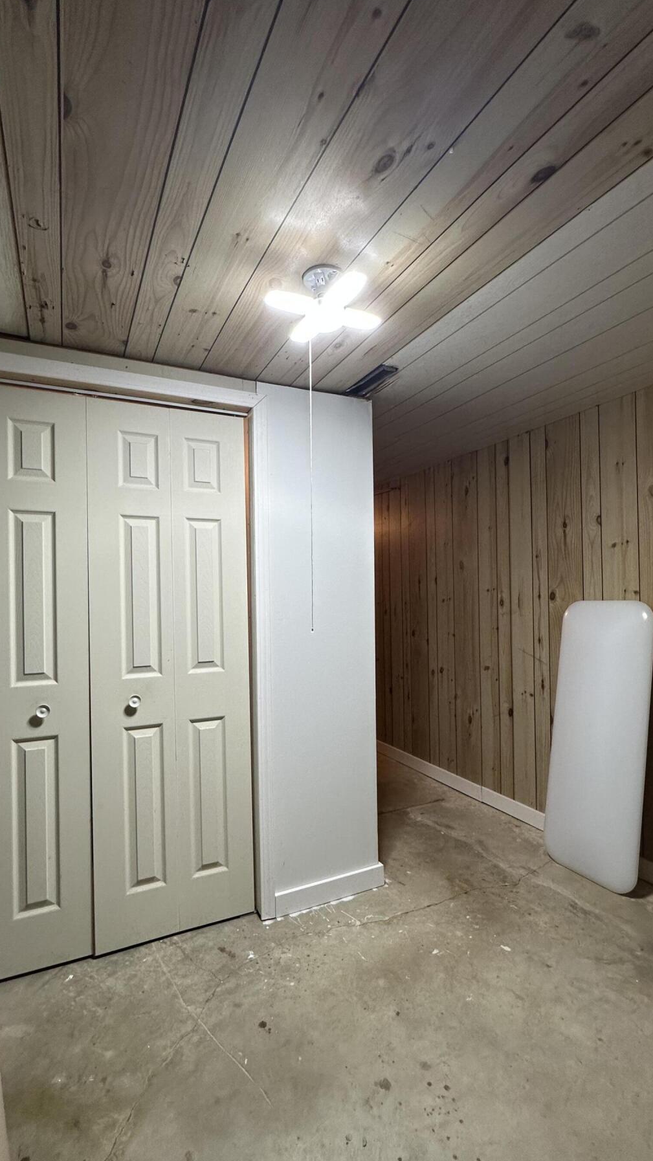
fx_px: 523
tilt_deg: +0.1
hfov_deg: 63.9
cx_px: 304
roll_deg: +1.3
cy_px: 596
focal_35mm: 17
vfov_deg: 95.9
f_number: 2.2
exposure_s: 1/120
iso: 200
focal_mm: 2.22
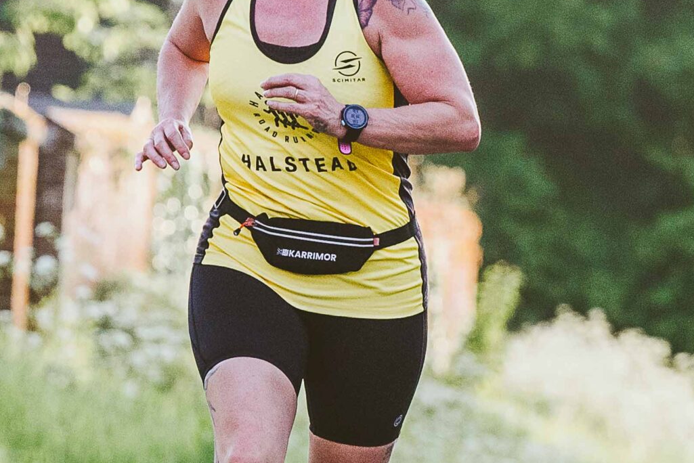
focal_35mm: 467
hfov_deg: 4.4
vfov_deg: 2.9
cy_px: 352
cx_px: 336
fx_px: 9005
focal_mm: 125
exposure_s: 1/1250
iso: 500
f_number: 3.5
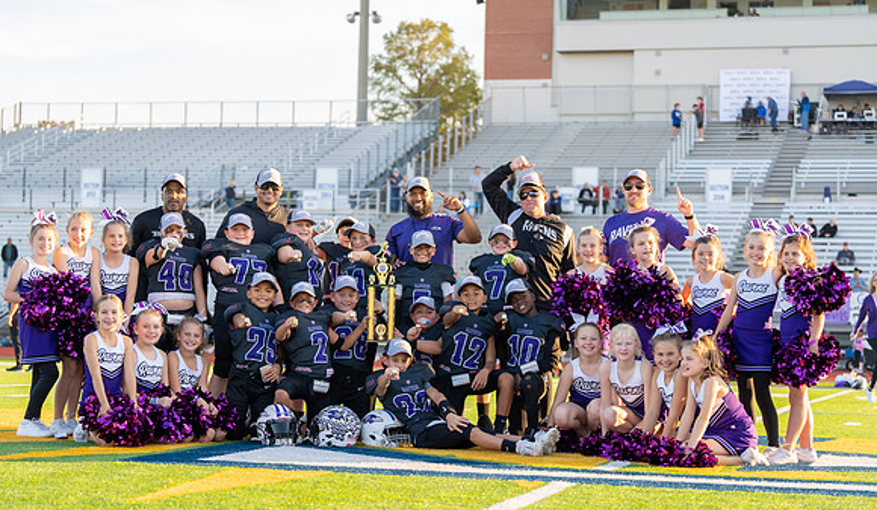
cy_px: 298
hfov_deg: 27.5
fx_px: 1795
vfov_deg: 16.2
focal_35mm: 77
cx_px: 430
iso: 100
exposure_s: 1/200
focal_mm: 70
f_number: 2.8
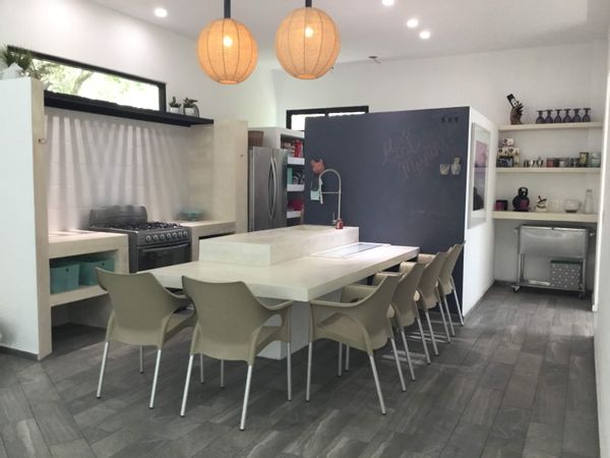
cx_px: 305
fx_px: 546
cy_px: 229
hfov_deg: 58.4
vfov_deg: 45.4
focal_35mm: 31
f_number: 2.4
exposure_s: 1/30
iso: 100
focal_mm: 3.3
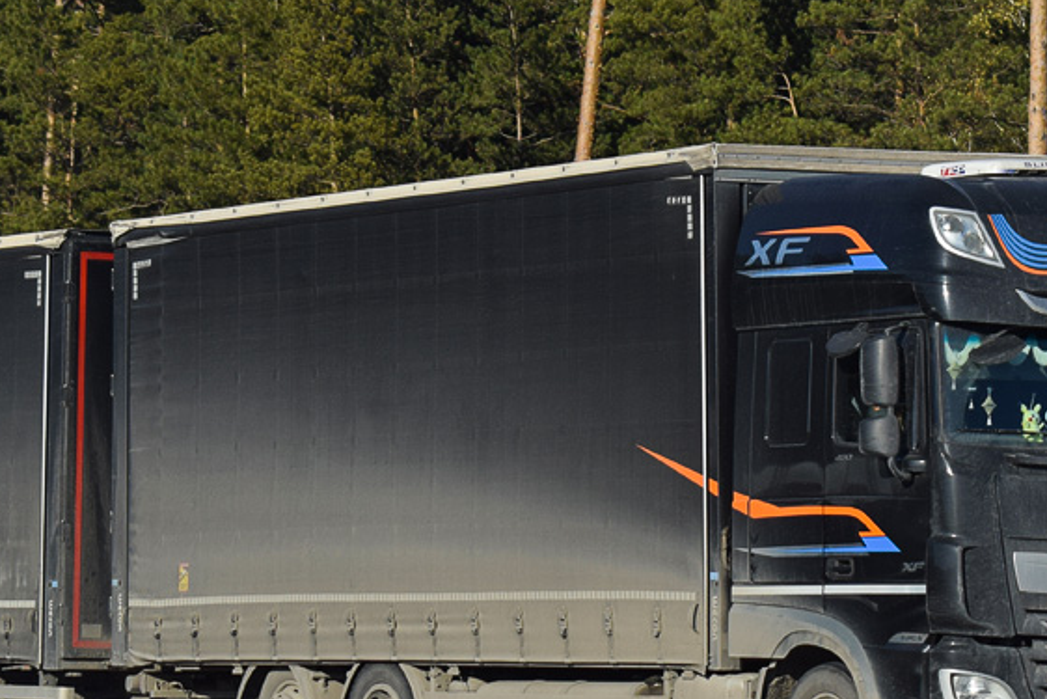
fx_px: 5122
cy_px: 289
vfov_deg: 7.8
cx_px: 538
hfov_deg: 11.7
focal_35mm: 176
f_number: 7.1
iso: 200
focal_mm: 55
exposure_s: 1/1600
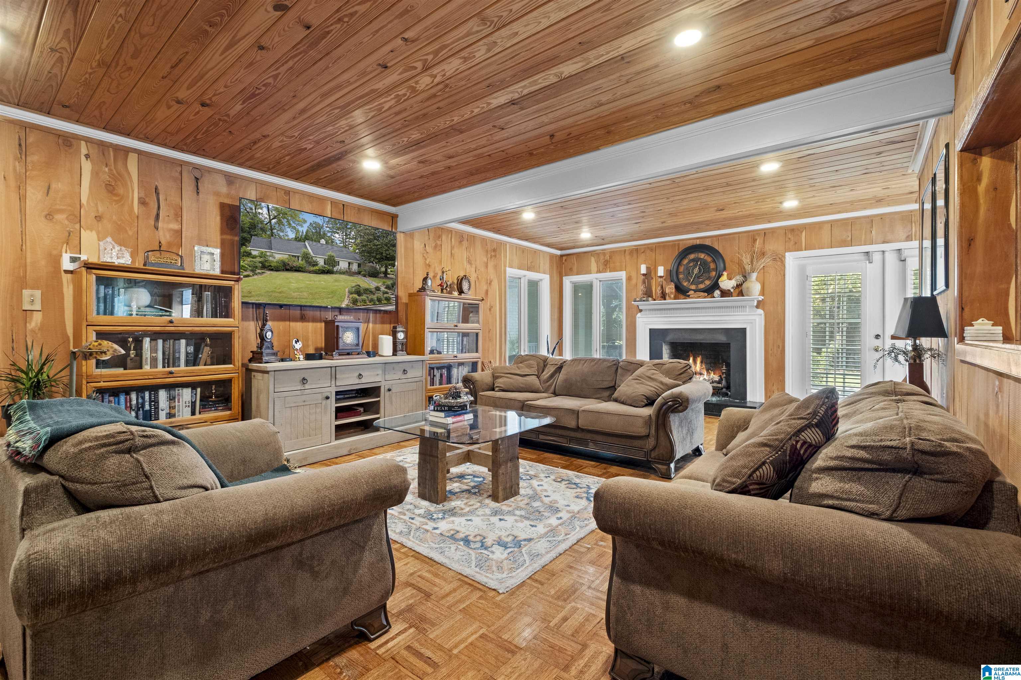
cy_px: 340
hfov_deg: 100.4
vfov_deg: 77.3
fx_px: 425
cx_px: 510
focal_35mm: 15
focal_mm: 10
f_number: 7.1
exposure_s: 1/1.11
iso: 640
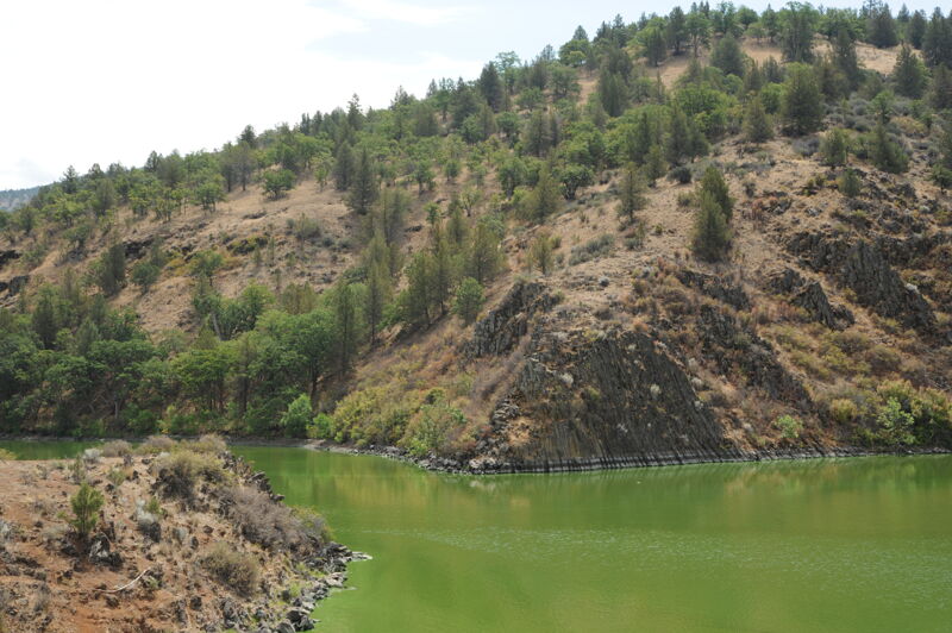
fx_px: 1321
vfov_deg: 26.9
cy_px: 316
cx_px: 476
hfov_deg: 39.6
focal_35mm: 50
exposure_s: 1/250
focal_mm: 50
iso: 200
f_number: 9
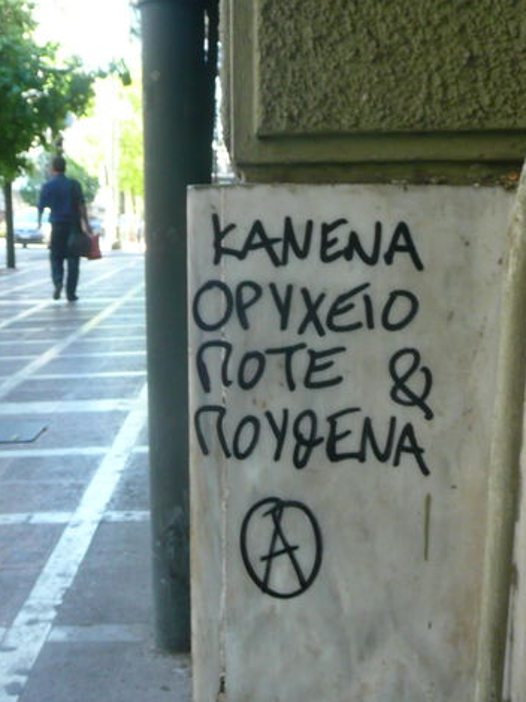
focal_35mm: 51
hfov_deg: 28.5
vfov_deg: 37.5
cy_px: 352
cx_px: 236
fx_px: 1034
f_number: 3.8
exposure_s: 1/50
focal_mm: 6.2
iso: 200
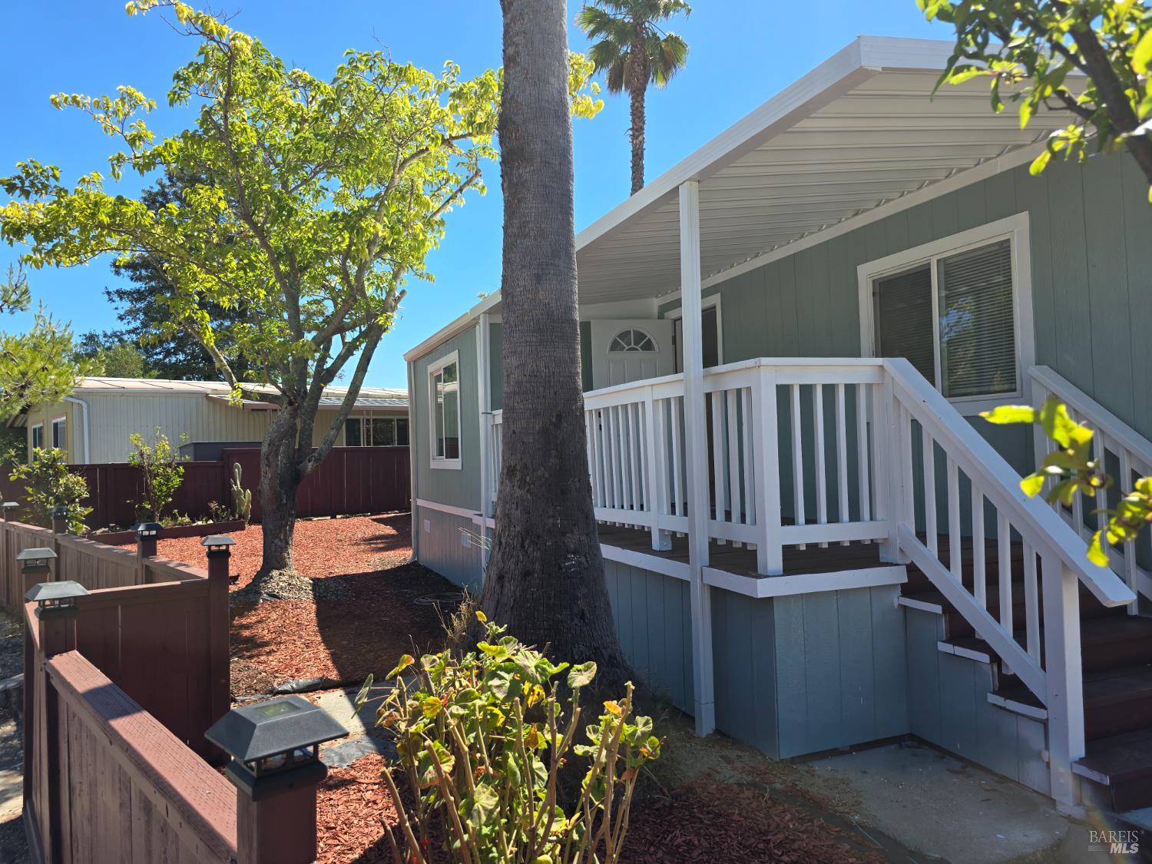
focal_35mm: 23
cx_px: 576
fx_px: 765
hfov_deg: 73.9
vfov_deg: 58.9
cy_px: 432
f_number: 1.7
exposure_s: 1/474
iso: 12
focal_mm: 6.3
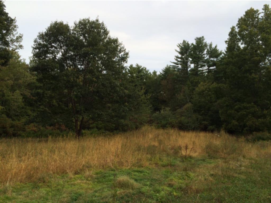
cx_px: 136
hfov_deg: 61.6
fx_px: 227
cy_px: 102
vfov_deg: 48.3
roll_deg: +1.1
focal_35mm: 29
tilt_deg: +5.1
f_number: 2.2
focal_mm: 4.15
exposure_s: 1/595
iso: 32
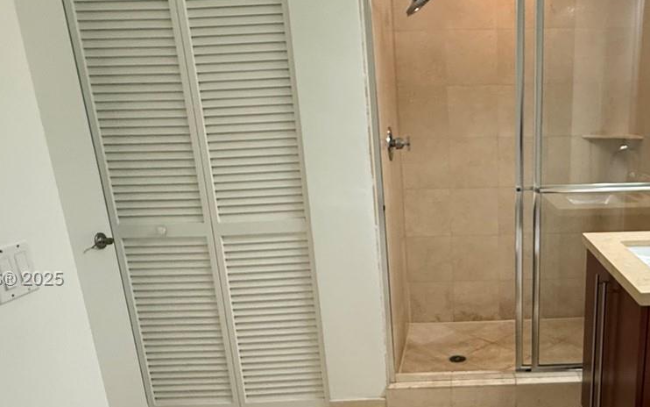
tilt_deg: -16.8
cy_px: 280
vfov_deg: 38.9
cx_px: 484
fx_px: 567
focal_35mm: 32
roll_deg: +0.7
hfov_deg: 56.8
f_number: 2.2
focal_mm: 2.22
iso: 500
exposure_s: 1/60
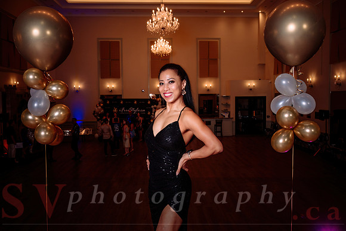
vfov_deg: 37.8
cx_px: 181
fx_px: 337
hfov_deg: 54.3
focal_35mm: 35
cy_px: 115
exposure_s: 1/60
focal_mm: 33
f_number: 5.6
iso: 125
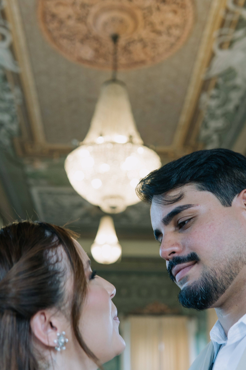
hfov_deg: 29.9
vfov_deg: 43.6
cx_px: 123
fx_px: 461
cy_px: 185
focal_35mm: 45
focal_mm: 30
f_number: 2.8
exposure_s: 1/200
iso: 500
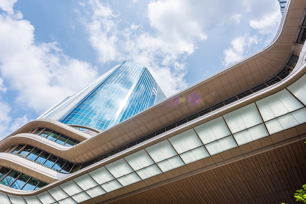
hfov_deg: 81.2
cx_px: 153
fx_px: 179
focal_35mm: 21
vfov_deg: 59.6
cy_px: 102
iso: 100
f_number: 9
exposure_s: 1/320
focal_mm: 21
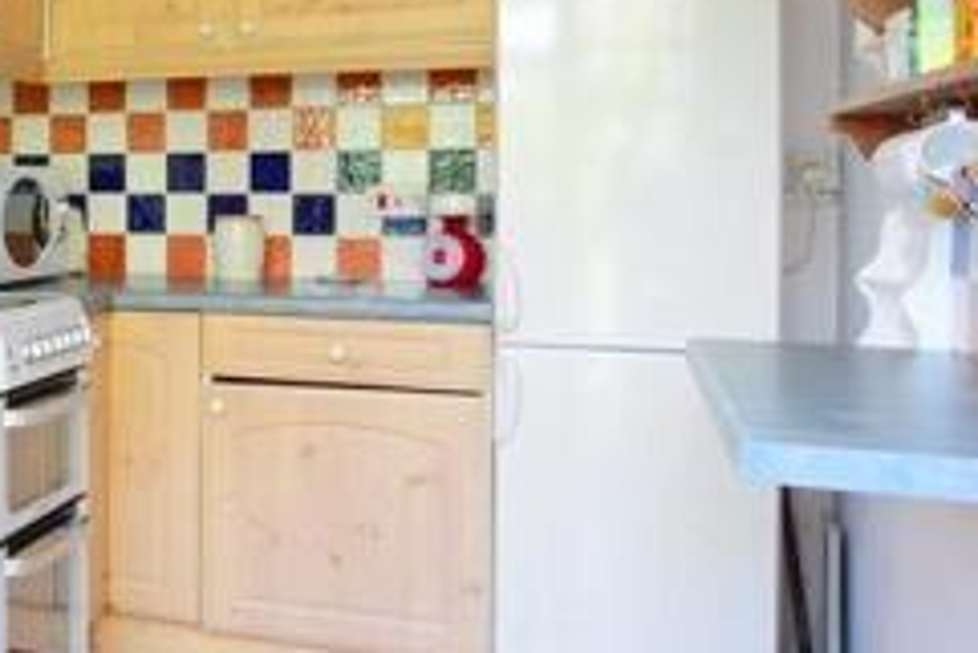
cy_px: 209
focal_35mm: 49
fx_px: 1332
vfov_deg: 27.4
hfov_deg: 33.7
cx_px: -158
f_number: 6.3
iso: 400
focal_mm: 12
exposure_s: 1/20
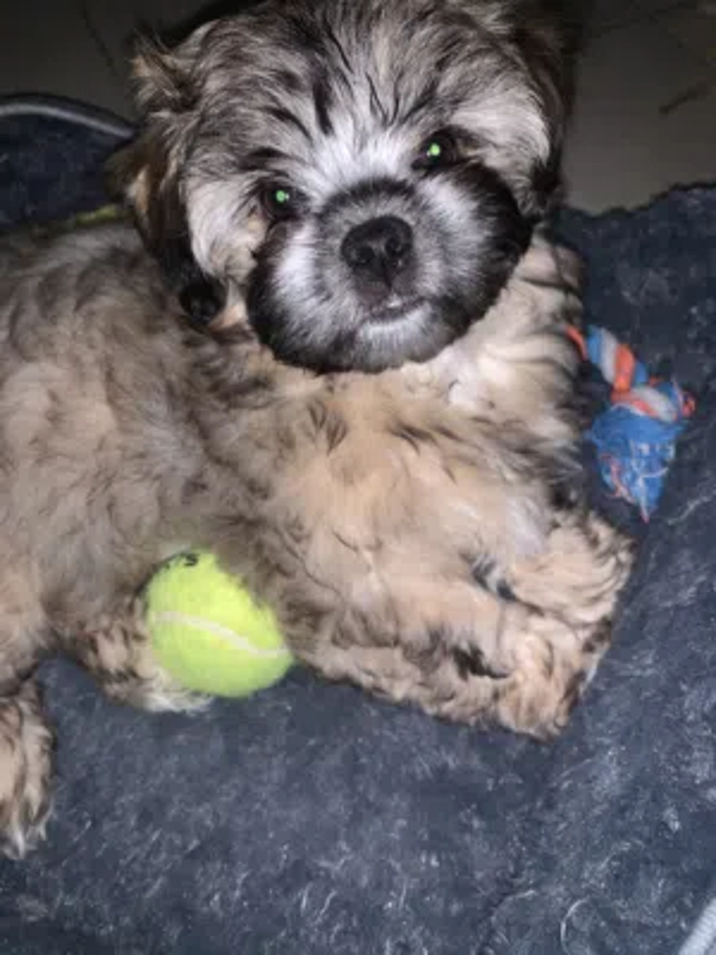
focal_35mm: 26
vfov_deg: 67.3
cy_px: 478
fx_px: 717
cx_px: 358
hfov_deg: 53.1
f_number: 1.8
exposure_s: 1/30
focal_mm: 4.25
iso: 25
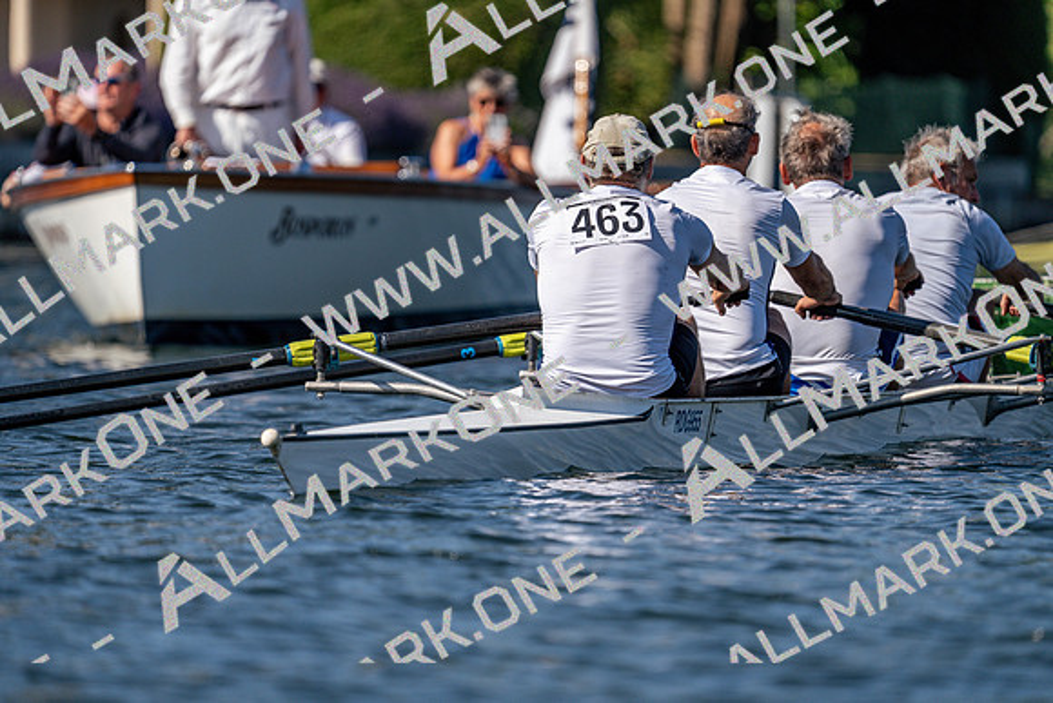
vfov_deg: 2.9
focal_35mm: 478
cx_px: 526
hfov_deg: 4.3
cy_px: 352
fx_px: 13984
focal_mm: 478
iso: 160
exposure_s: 1/1600
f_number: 6.3
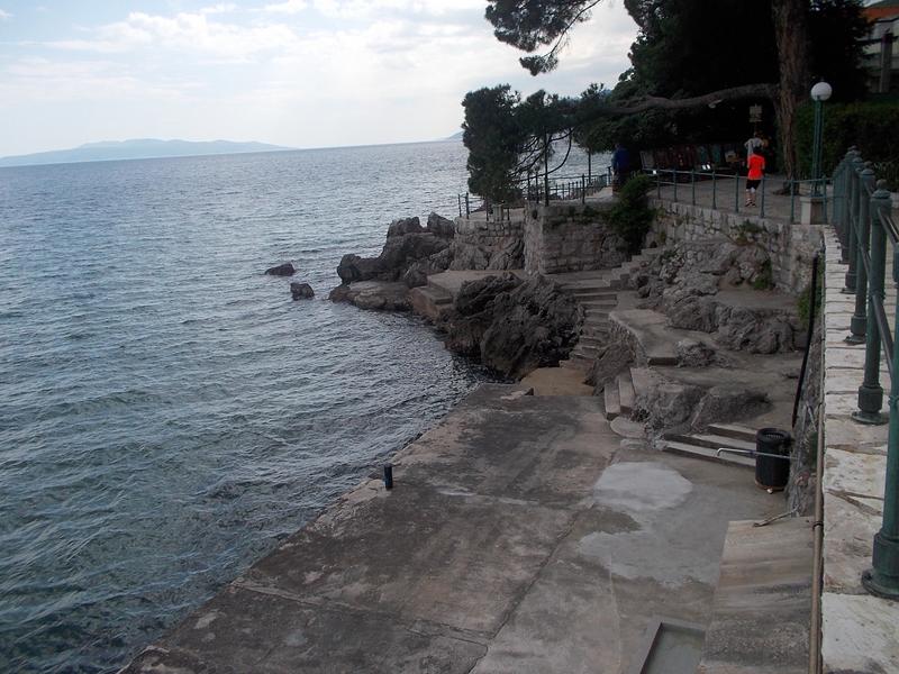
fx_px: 753
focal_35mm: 29
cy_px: 337
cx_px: 450
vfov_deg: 48.2
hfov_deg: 61.7
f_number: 3.3
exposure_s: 1/640
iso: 80
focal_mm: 4.1
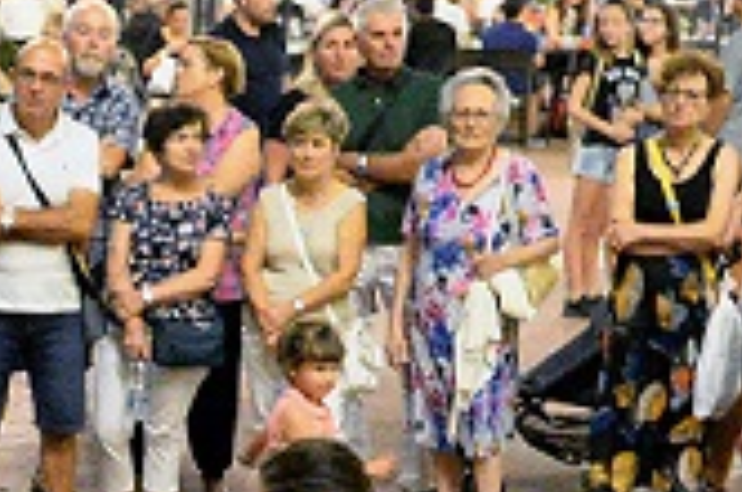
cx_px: -286
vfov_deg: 8.7
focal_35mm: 145
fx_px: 2983
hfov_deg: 13.5
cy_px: 1107
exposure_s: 1/40
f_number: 4
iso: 12800
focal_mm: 24
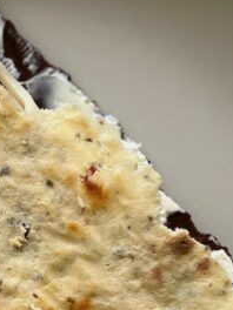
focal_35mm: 126
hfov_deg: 11.7
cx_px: 62
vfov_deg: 15.6
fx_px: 1131
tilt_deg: -87.1
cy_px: 217
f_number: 1.5
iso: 32
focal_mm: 5.7
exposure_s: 1/123
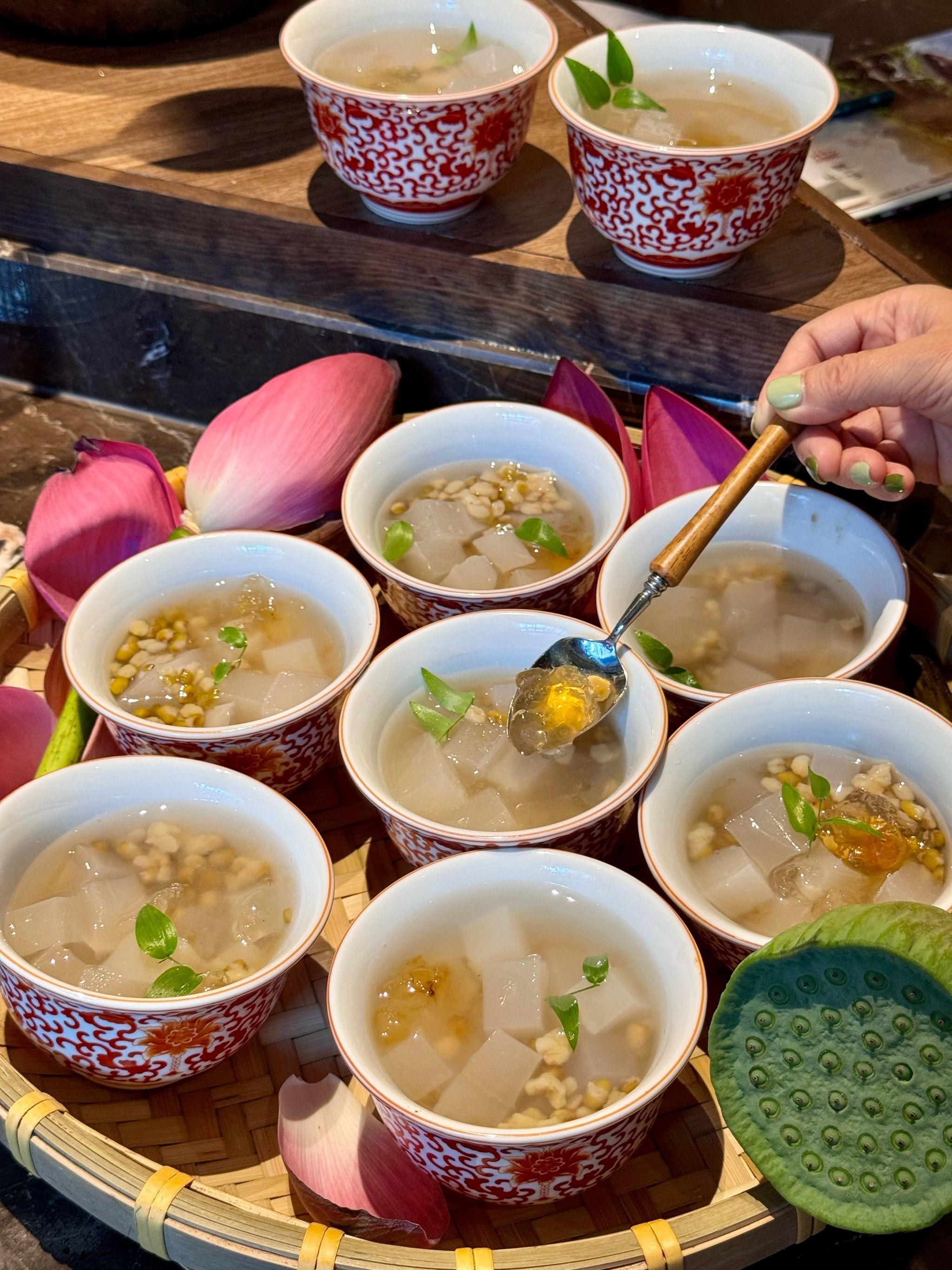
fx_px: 1760
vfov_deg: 39.7
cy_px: 635
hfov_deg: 30.3
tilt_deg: -42.6
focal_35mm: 48
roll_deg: -0.4
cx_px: 476
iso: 80
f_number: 1.78
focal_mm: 6.76
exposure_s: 1/50
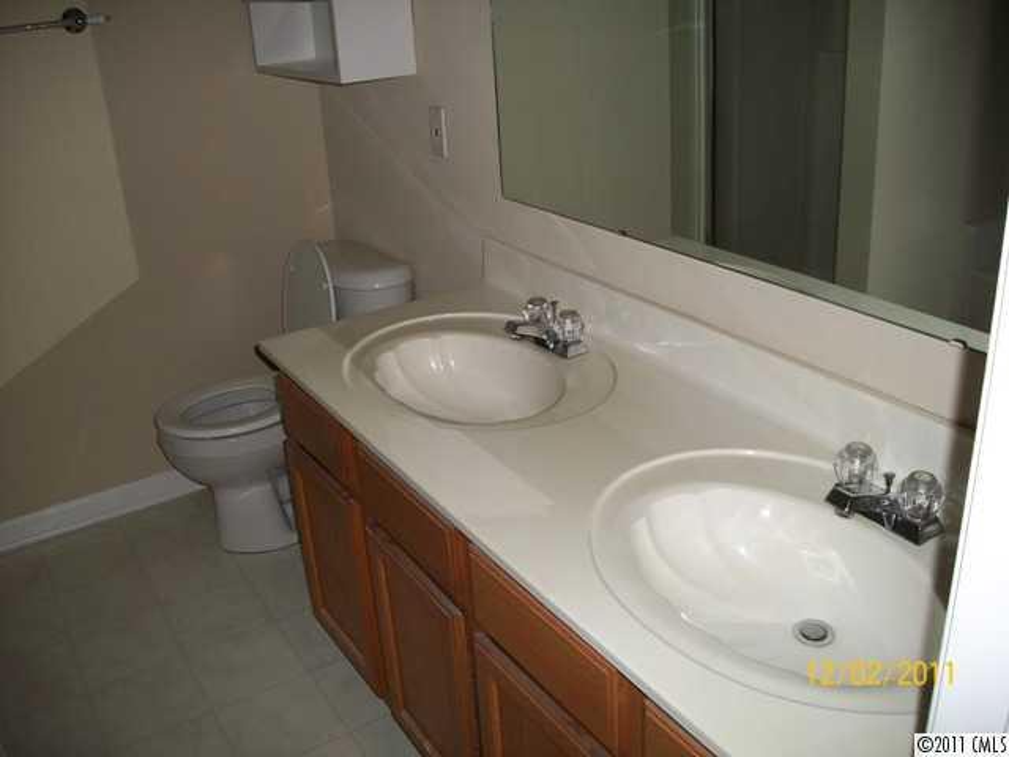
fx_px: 933
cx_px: 504
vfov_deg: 44.2
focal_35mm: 32
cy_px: 378
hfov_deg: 56.8
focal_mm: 5.7
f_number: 2.9
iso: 80
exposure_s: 1/30
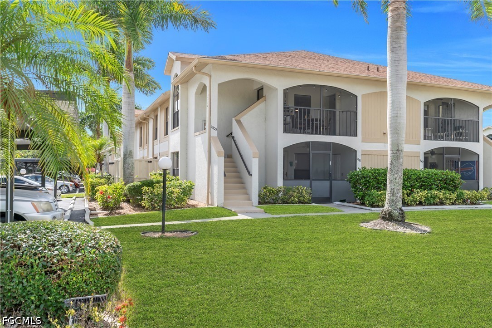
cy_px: 164
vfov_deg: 43.6
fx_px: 410
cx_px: 246
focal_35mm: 30
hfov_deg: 61.9
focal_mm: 20
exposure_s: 1/200
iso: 100
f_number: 7.1
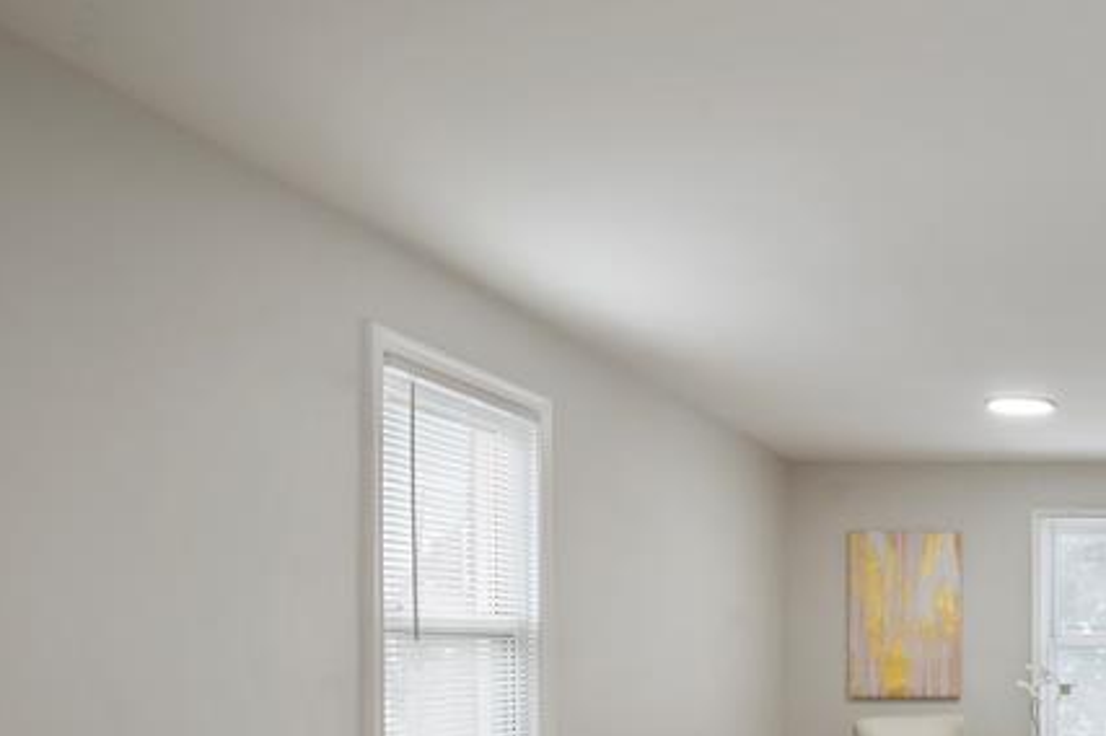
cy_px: 713
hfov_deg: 43.9
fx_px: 1105
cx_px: 1150
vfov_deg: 34.0
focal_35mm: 36
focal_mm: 10
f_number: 11
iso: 400
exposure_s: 1/8
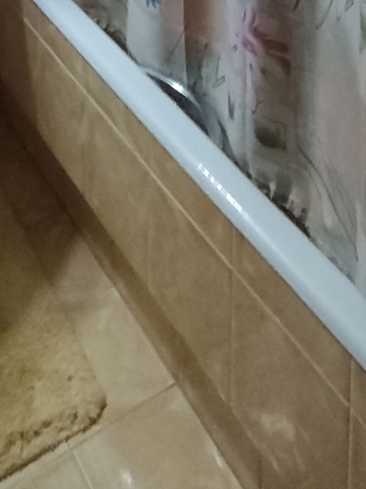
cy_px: -357
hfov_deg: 27.3
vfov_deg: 23.0
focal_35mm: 53
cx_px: 112
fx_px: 748
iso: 500
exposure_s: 1/33.3
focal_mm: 1.67
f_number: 2.2
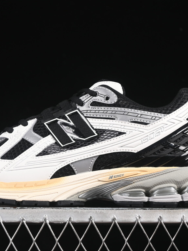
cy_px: 121
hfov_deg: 12.3
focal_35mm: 120
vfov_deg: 16.4
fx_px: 869
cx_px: 69
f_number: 6.3
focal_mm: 50
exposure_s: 1/60
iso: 160
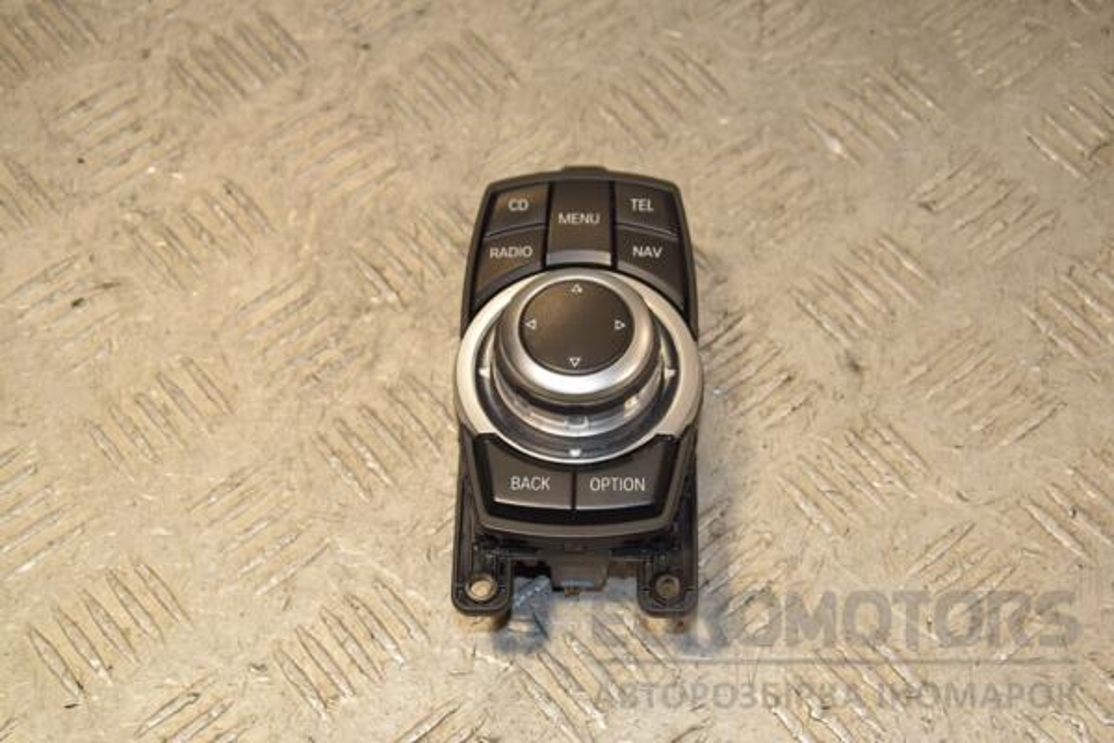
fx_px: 2321
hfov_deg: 27.0
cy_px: 372
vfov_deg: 18.2
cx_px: 557
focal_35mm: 75
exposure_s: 1/200
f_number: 7.1
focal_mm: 50
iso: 800
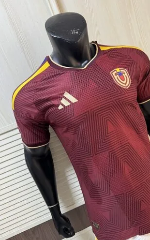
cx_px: 89
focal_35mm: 26
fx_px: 170
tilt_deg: -15.7
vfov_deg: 70.4
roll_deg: +19.4
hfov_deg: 47.4
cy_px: 122
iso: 400
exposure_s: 1/60
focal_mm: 6.76
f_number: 1.78
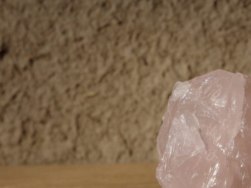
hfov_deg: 22.2
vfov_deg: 17.2
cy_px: 103
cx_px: 228
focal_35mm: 86
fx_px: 623
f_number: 4.5
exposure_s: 1/320
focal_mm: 26
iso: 200
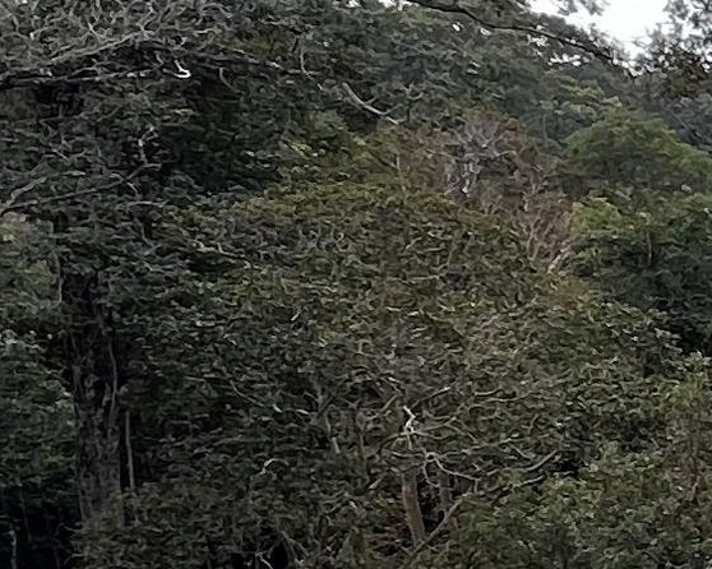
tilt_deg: -11.1
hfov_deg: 14.3
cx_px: 1703
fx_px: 1917
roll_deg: +0.3
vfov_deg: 16.7
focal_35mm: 91
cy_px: 504
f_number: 1.8
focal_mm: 1.57
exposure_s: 1/388
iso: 32
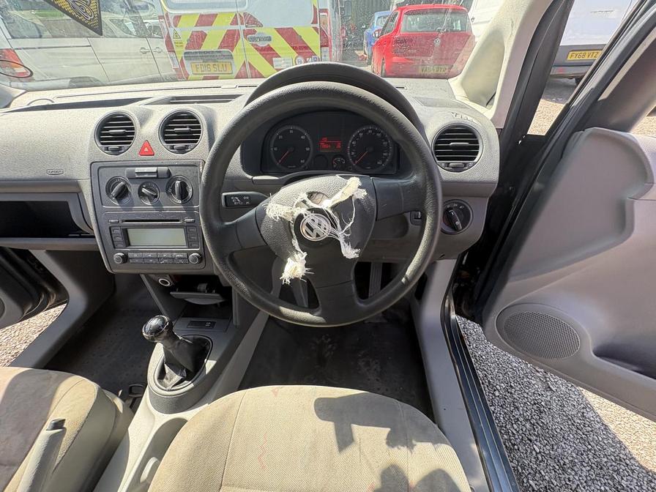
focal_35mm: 14
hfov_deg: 102.1
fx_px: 265
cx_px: 328
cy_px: 246
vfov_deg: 85.7
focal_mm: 2.22
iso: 80
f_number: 2.2
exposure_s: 1/139
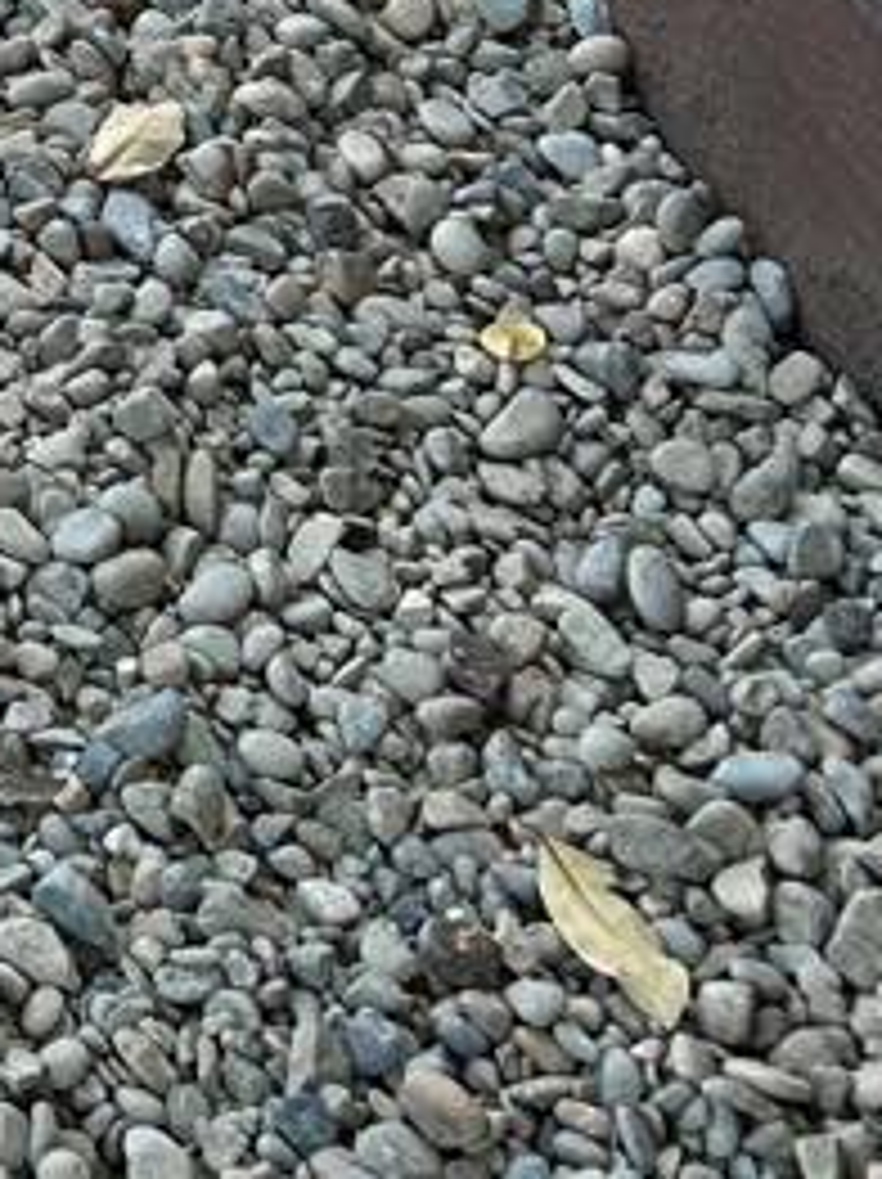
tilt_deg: -26.3
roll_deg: -2.9
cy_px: -842
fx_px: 4730
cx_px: -1148
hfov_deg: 9.6
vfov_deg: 13.0
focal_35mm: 139
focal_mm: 5.7
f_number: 1.5
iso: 40
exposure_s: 1/173
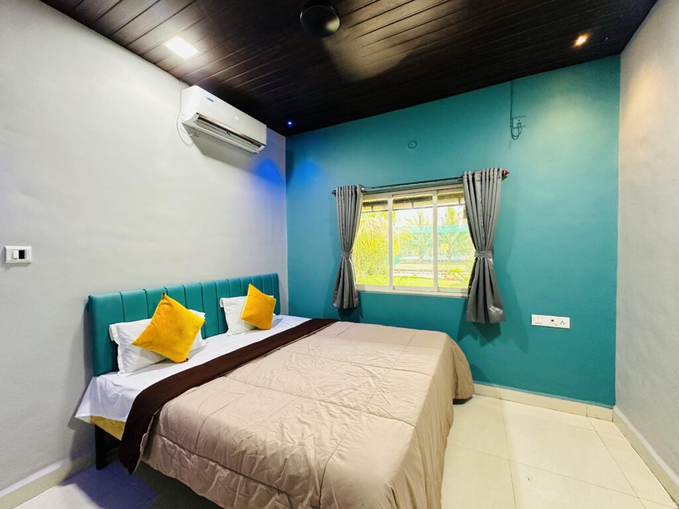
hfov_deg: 102.1
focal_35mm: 14
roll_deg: +0.5
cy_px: 254
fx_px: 275
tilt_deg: -0.5
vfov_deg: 85.7
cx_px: 340
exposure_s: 1/50
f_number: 2.2
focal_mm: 2.22
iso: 250
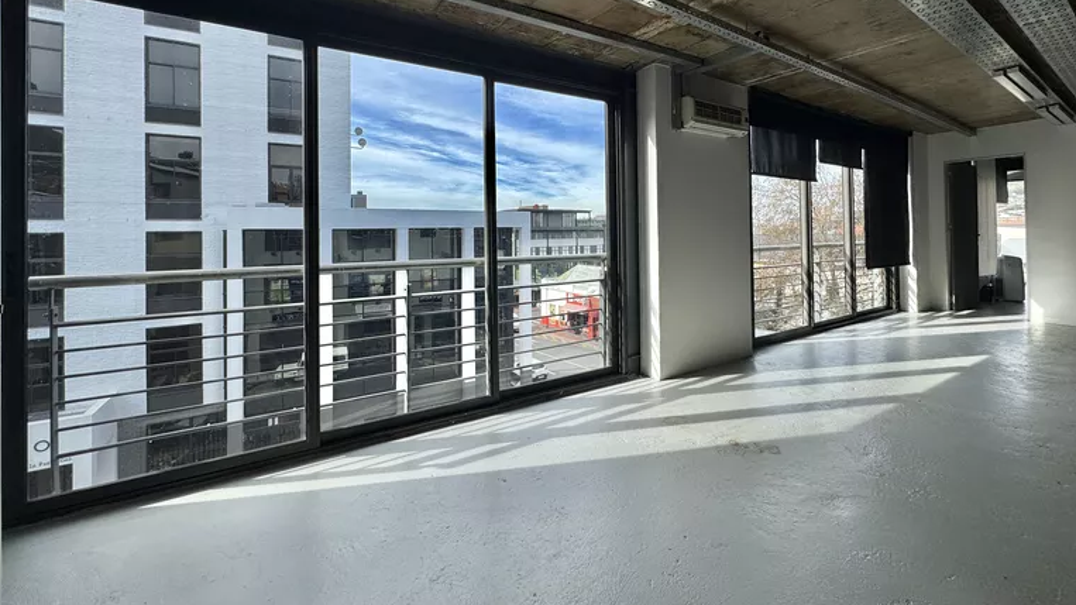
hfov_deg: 99.4
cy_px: 228
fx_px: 456
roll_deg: -0.1
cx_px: 549
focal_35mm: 16
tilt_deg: +1.1
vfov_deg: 66.1
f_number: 2.2
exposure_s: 1/993
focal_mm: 2.22
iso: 40
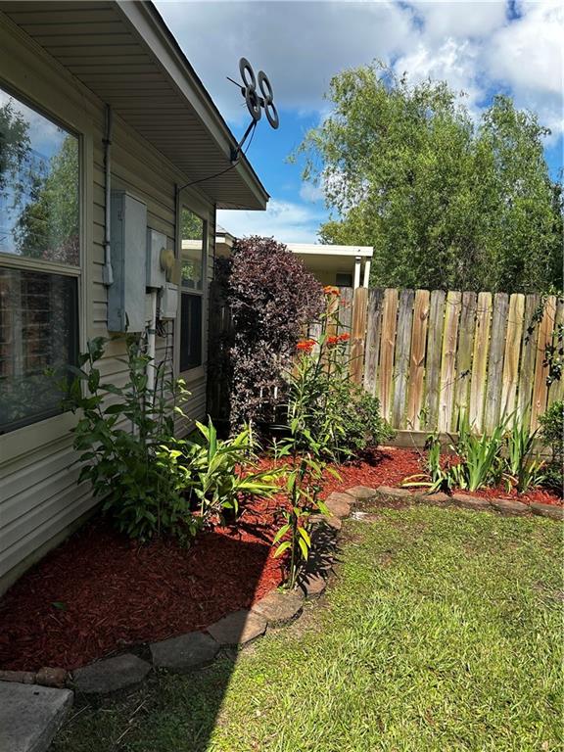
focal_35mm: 26
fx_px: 565
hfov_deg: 53.1
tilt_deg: -5.5
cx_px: 282
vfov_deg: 67.3
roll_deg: -1.4
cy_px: 376
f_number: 1.5
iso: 50
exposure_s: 1/2165
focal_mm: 5.7
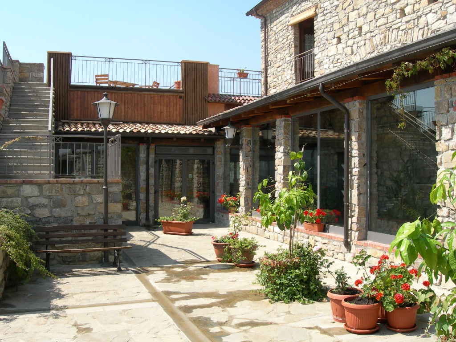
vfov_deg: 37.7
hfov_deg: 49.0
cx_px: 228
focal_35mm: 38
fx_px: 501
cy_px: 171
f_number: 4.8
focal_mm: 7.8
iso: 50
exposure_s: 1/297
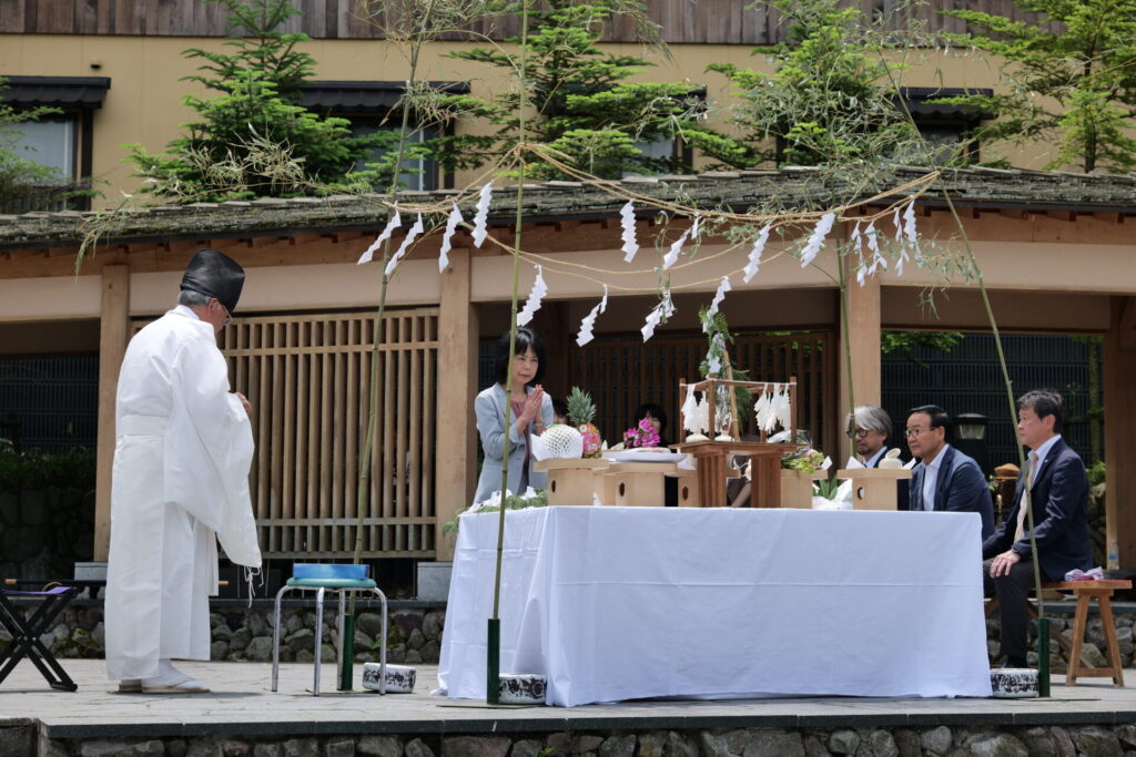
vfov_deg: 19.5
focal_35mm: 70
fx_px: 2209
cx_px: 568
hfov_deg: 28.8
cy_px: 378
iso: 100
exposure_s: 1/500
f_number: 5
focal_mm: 70
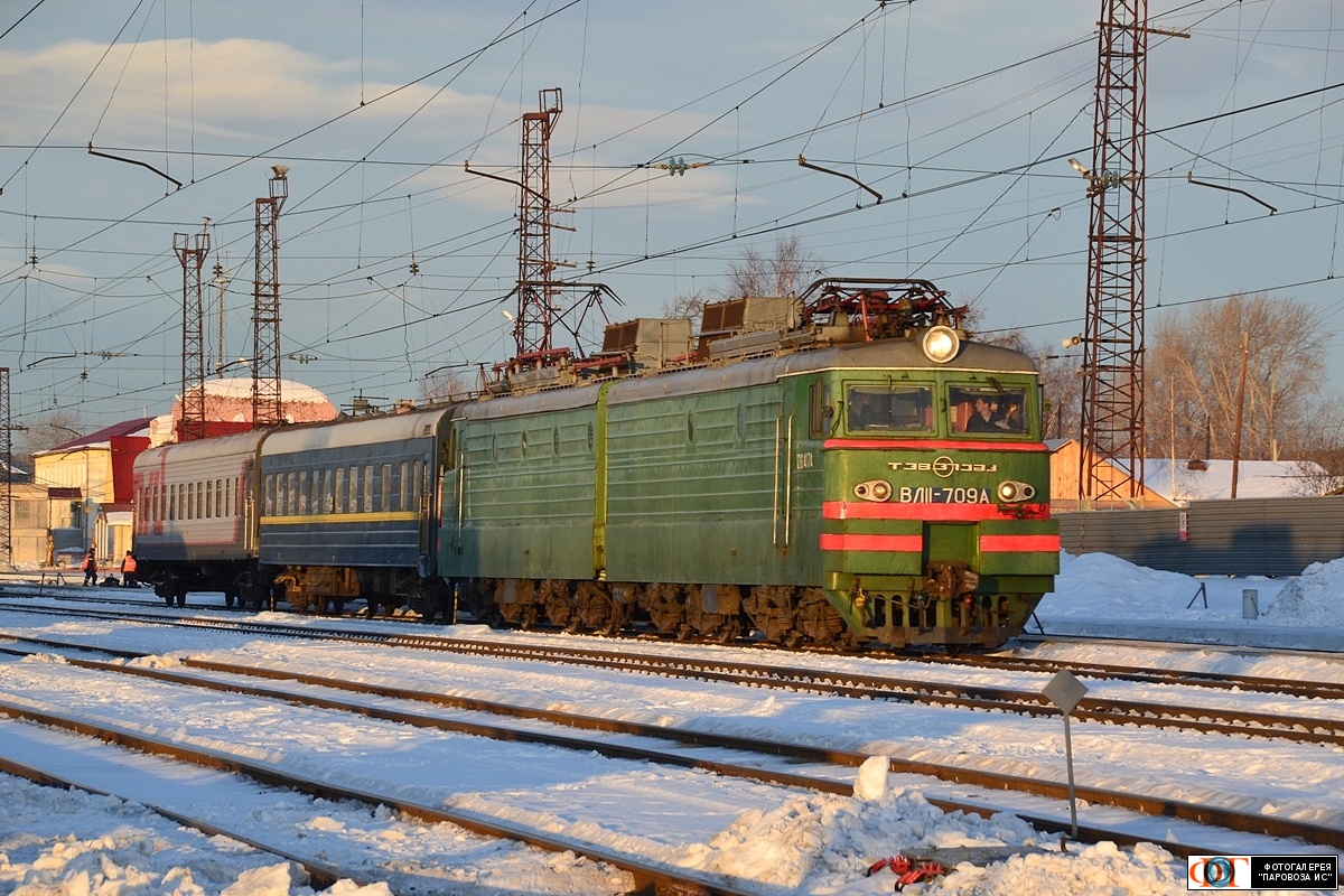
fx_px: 5880
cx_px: 672
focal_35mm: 158
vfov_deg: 8.7
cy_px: 448
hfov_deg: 13.0
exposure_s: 1/250
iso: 400
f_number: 10
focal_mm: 105
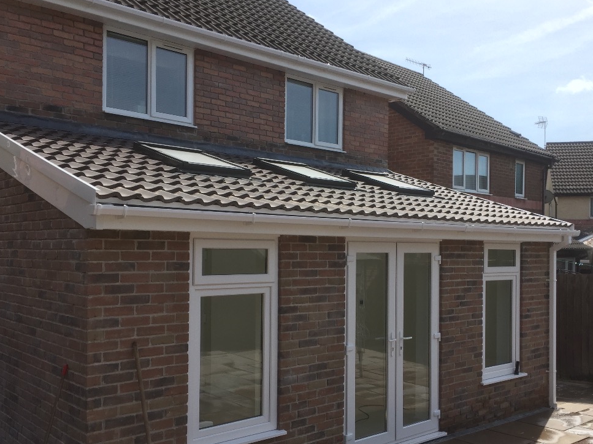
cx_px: 333
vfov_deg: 39.5
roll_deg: -0.6
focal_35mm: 36
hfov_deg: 51.2
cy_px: 262
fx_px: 617
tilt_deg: +0.1
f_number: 2.2
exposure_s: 1/1799
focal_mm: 4.15
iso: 32
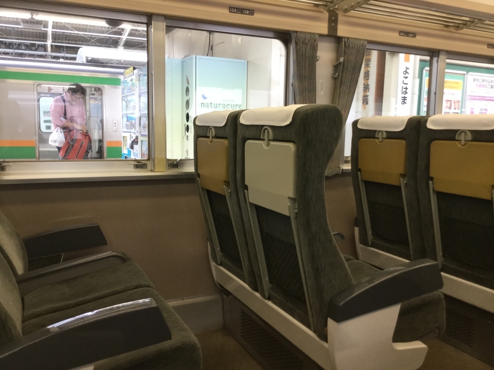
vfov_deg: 45.4
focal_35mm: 31
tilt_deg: -9.4
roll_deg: -1.6
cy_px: 185
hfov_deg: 58.4
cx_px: 247
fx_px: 442
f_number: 2.4
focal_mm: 3.3
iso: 64
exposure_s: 1/30
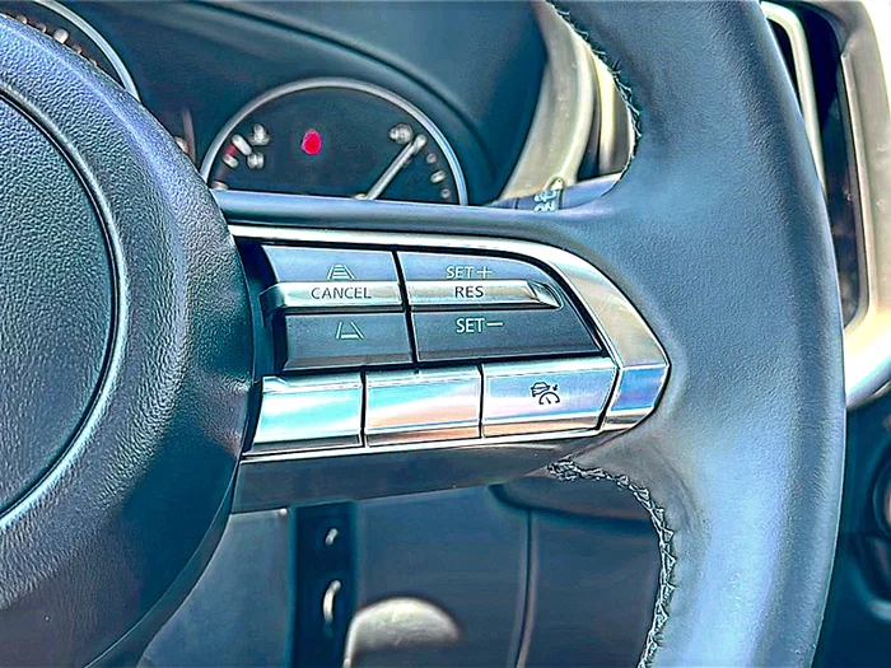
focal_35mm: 48
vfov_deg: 30.3
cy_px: 334
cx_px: 446
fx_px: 1235
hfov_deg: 39.7
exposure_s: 1/131
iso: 100
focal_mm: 6.86
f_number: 1.78
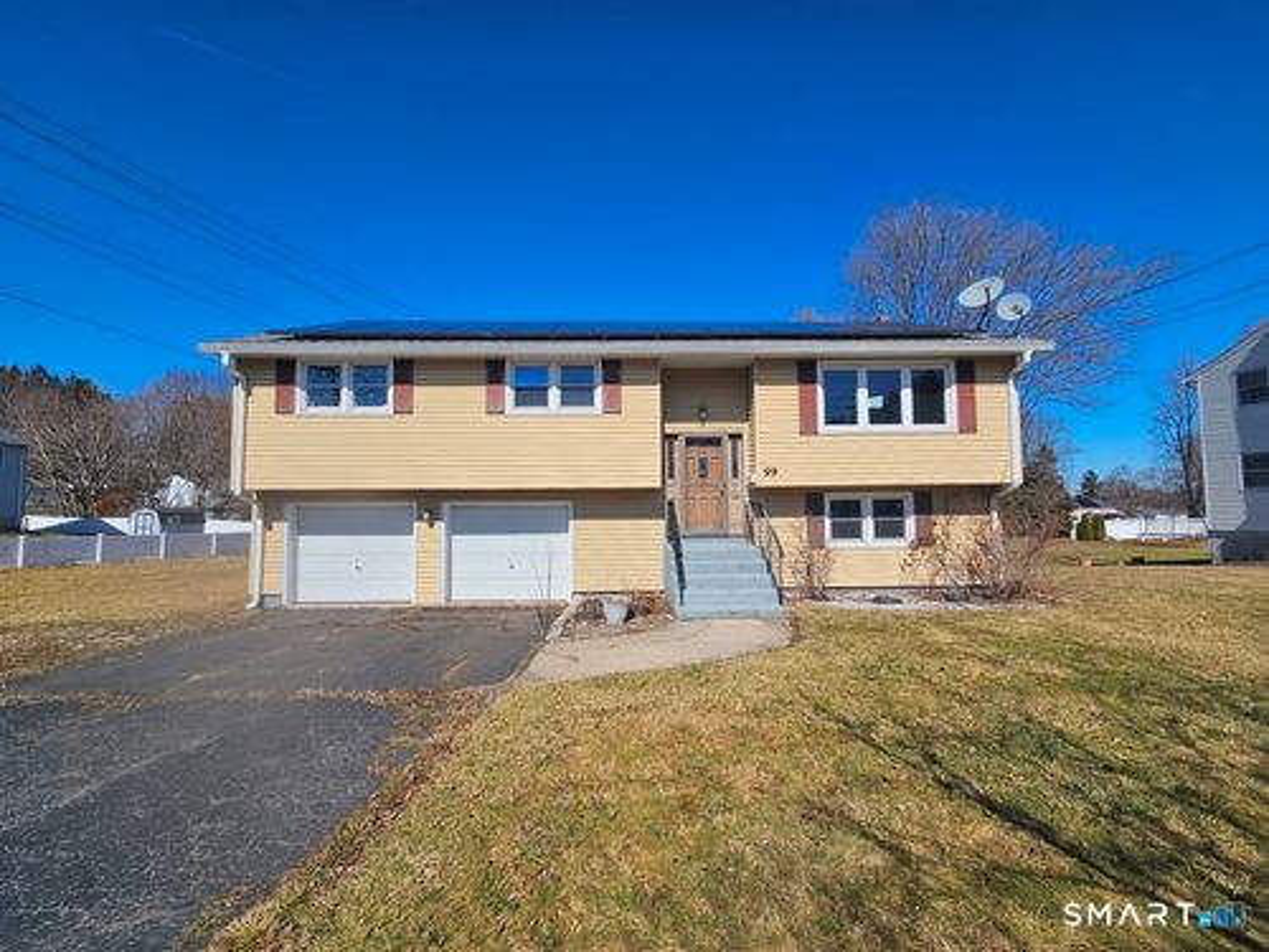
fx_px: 477
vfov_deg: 89.9
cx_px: 634
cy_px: 476
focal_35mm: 13
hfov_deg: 106.2
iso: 50
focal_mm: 2.2
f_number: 2.2
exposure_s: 1/3647
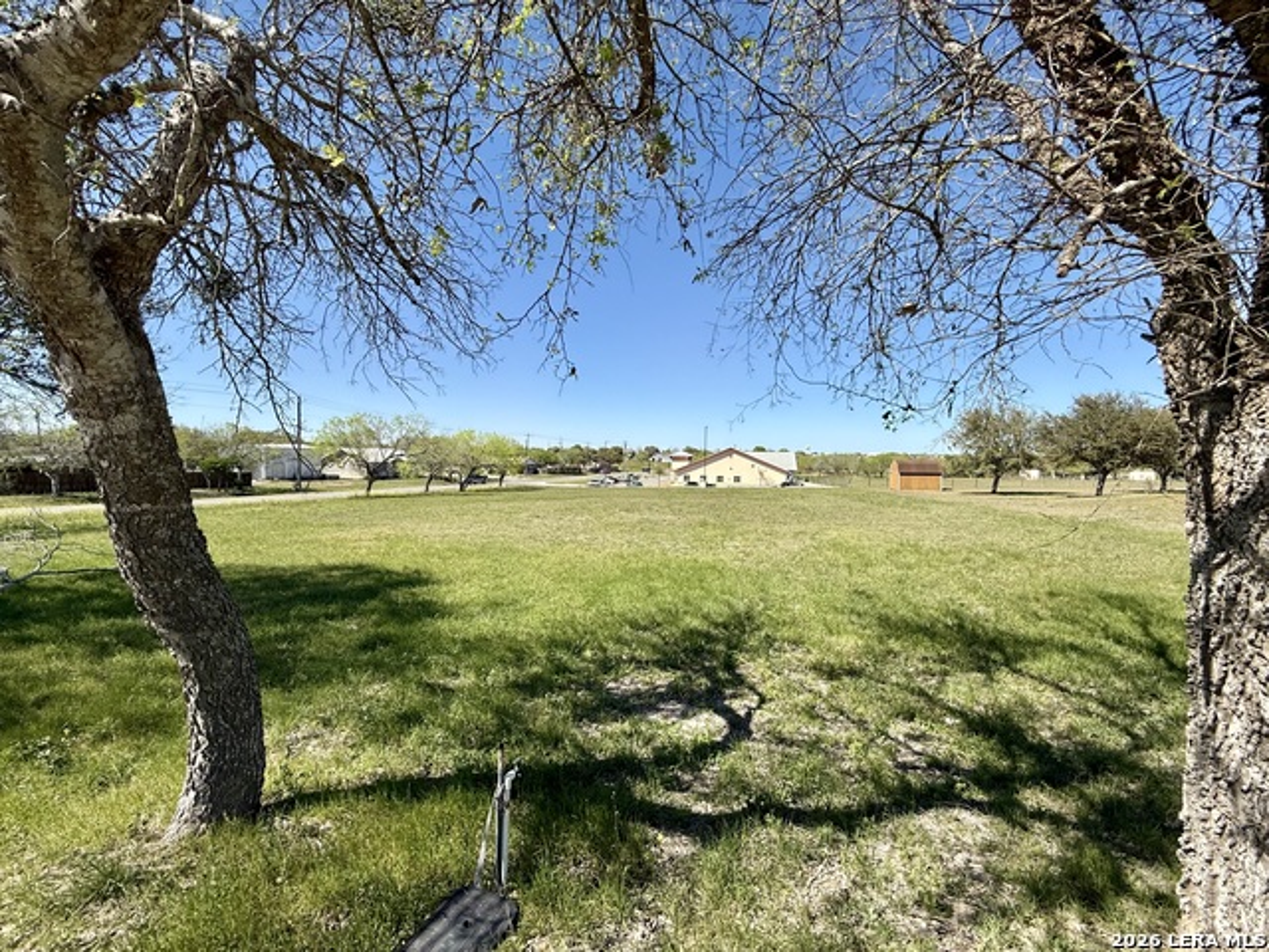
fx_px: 513
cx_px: 634
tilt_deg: -2.1
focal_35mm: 14
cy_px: 476
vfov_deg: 85.7
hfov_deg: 102.1
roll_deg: +0.2
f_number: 2.2
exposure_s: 1/2092
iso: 50
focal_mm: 2.22
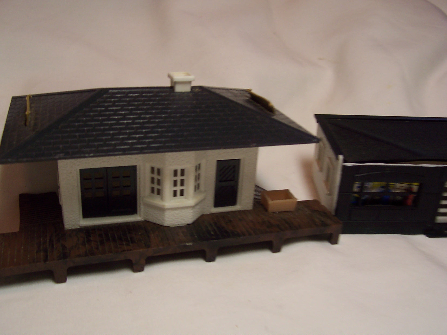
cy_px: 168
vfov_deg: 38.7
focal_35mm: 37
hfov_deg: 50.1
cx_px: 224
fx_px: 478
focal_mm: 5.6
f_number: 2.8
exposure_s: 1/45
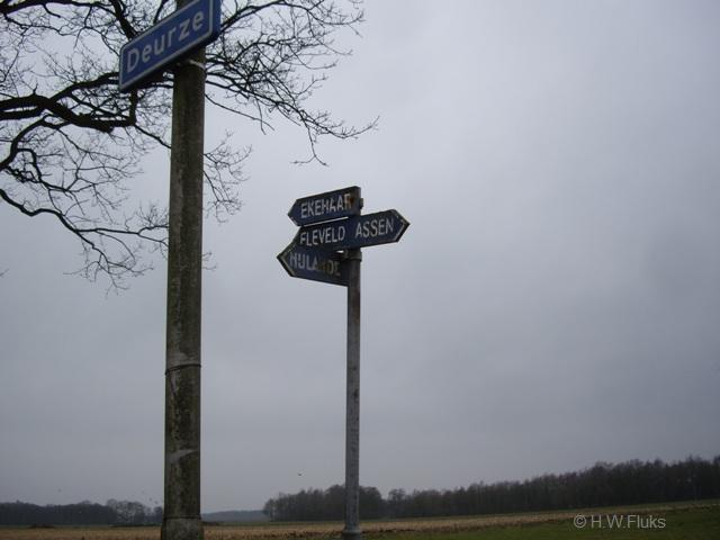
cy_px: 270
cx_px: 360
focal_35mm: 38
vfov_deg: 37.7
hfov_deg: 49.0
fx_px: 790
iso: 64
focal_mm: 7.9
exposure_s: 1/250
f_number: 2.8
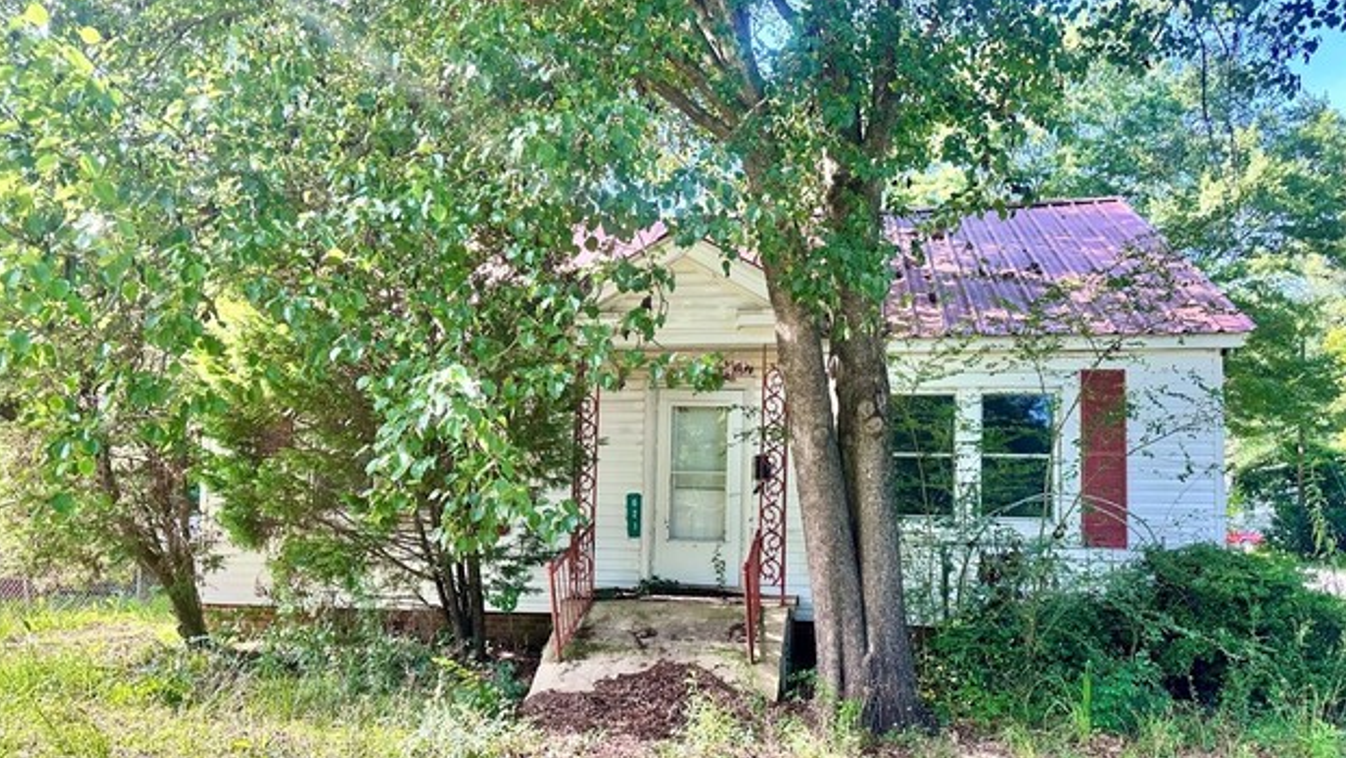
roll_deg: -1.1
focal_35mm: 27
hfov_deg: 69.8
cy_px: 447
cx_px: 688
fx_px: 964
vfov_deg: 42.7
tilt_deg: +3.6
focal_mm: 6.86
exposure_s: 1/351
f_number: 1.78
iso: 80
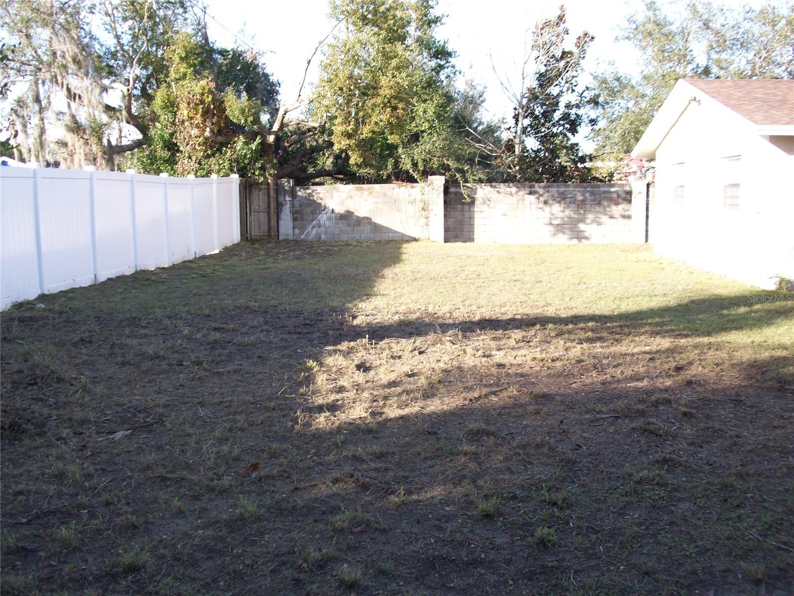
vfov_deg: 41.8
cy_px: 298
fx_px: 780
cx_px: 397
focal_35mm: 34
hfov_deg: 54.0
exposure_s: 1/184
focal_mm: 5.7
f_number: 2.8
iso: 64
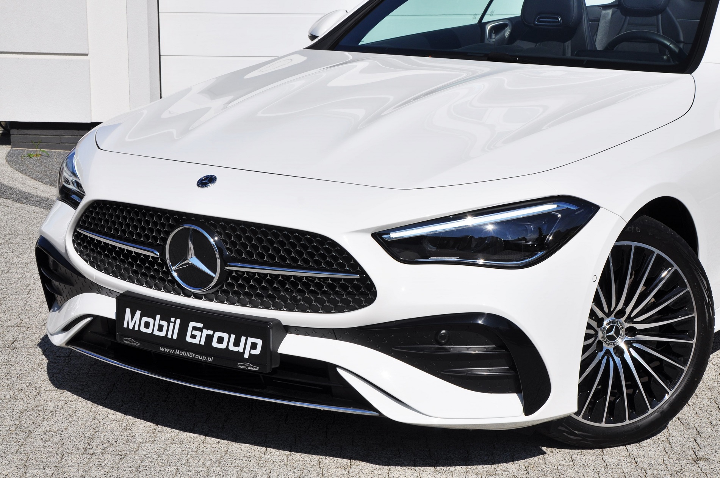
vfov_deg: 18.1
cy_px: 239
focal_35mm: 75
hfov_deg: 27.0
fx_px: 1498
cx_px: 360
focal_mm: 50
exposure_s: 1/640
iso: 250
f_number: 13
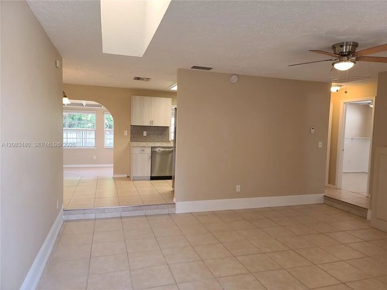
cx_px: 194
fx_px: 279
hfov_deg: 69.4
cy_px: 145
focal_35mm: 25
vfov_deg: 54.9
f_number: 1.8
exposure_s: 1/60
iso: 80
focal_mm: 7
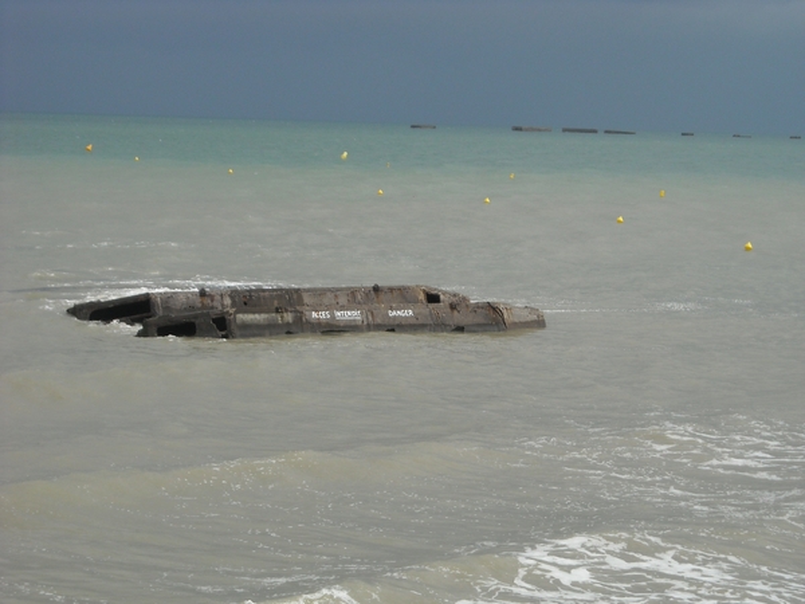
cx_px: 402
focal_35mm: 105
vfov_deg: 14.1
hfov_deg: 18.7
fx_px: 2442
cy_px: 302
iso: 124
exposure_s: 1/250
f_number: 9.3
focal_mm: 17.1
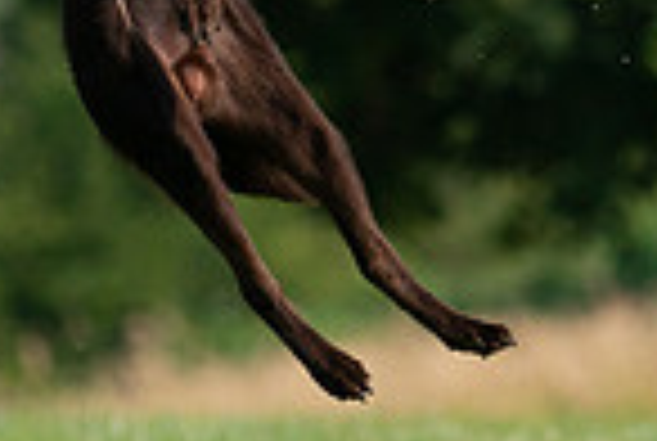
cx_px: 374
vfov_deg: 1.2
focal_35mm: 1154
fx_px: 21103
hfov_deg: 1.8
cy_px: -110
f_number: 5.6
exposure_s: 1/4000
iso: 1000
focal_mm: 291
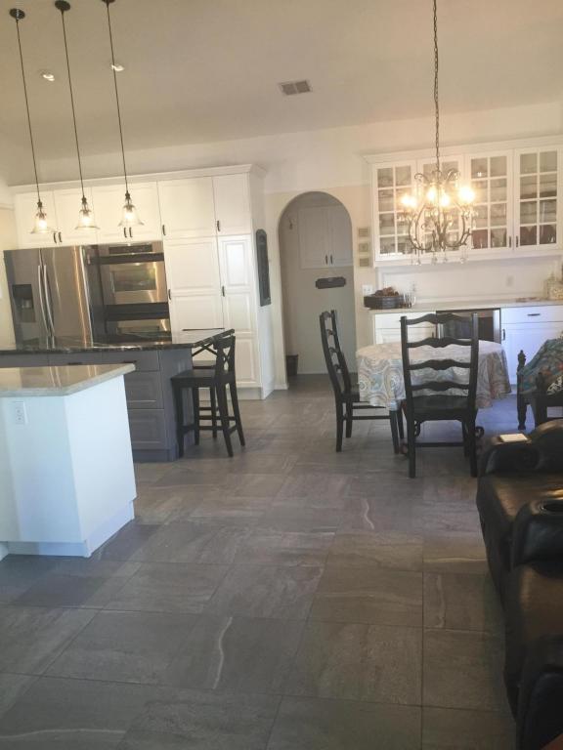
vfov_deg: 61.7
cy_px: 375
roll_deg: +3.7
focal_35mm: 29
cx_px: 282
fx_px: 629
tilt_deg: -8.9
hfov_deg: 48.2
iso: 50
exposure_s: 1/30
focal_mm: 4.15
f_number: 2.2
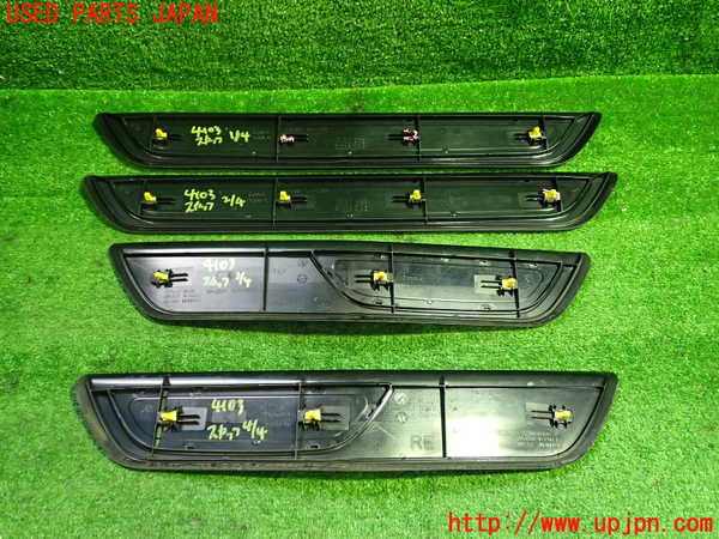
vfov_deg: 46.8
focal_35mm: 30
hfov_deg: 60.0
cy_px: 270
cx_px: 360
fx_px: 623
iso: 400
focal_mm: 5.4
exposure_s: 1/30
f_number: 2.3
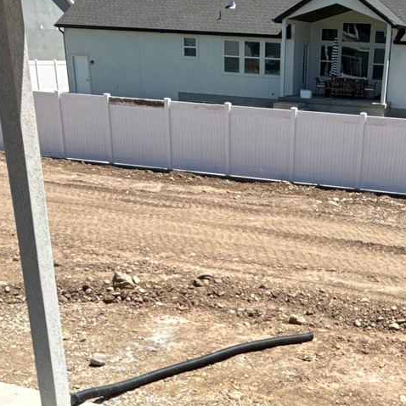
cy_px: 409
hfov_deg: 31.5
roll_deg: -3.0
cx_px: 316
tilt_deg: -26.2
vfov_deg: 29.9
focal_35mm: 53
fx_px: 703
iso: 50
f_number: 2.2
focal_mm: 2.22
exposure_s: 1/2410
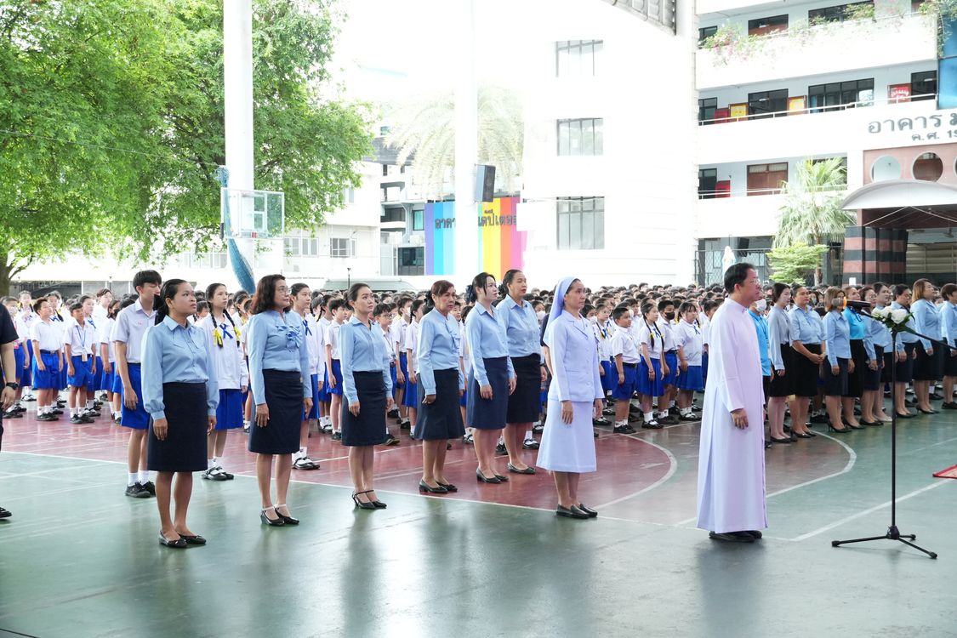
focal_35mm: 50
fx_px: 1316
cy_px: 319
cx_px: 478
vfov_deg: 27.3
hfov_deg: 40.0
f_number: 4.5
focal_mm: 33
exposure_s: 1/125
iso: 2500
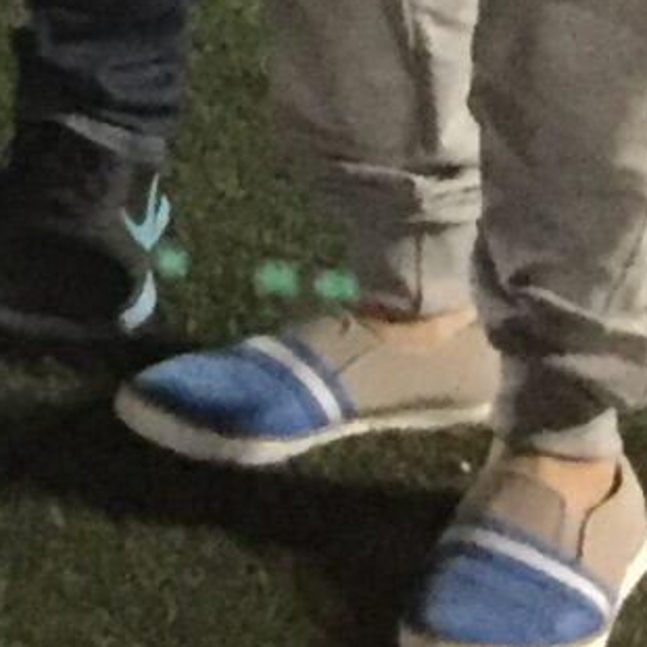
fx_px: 4483
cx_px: -1611
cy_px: -1313
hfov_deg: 7.0
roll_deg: +1.3
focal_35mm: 212
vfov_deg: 7.3
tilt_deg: -8.6
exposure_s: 1/17
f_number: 2.2
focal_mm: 4.15
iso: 320
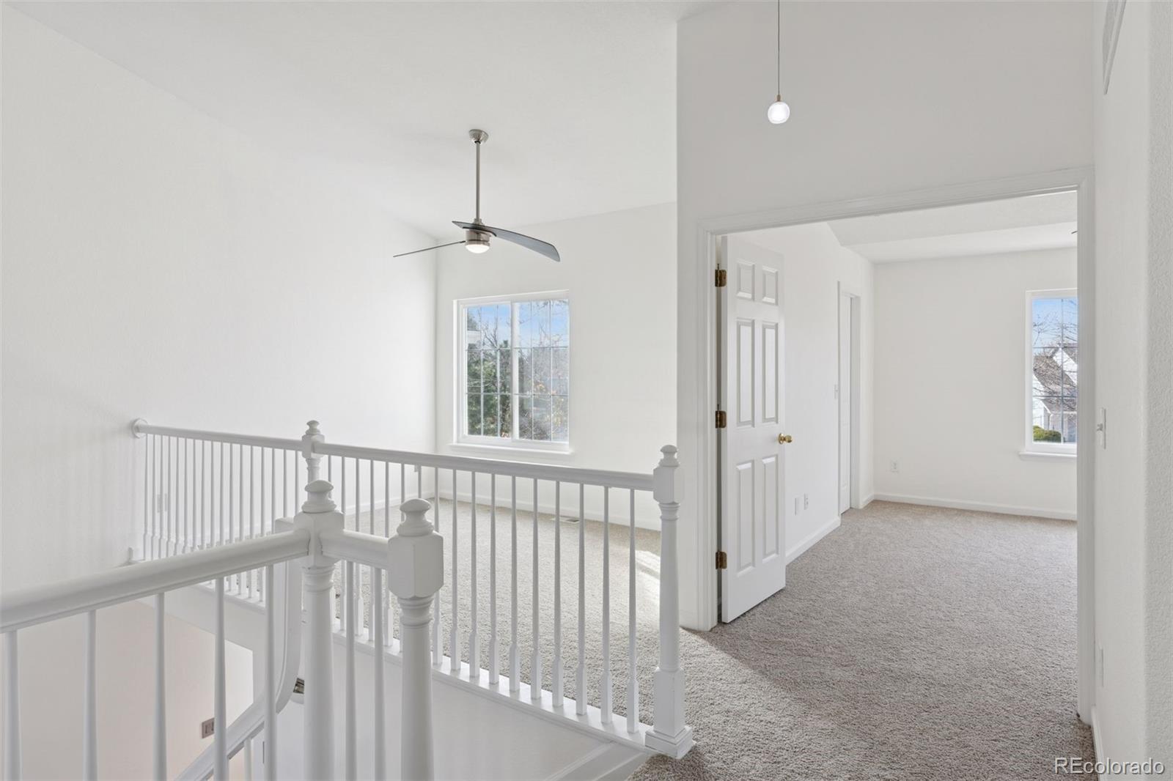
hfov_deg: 84.0
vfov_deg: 61.9
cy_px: 390
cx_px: 586
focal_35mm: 20
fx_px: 651
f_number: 9
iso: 400
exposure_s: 1/60
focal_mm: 20
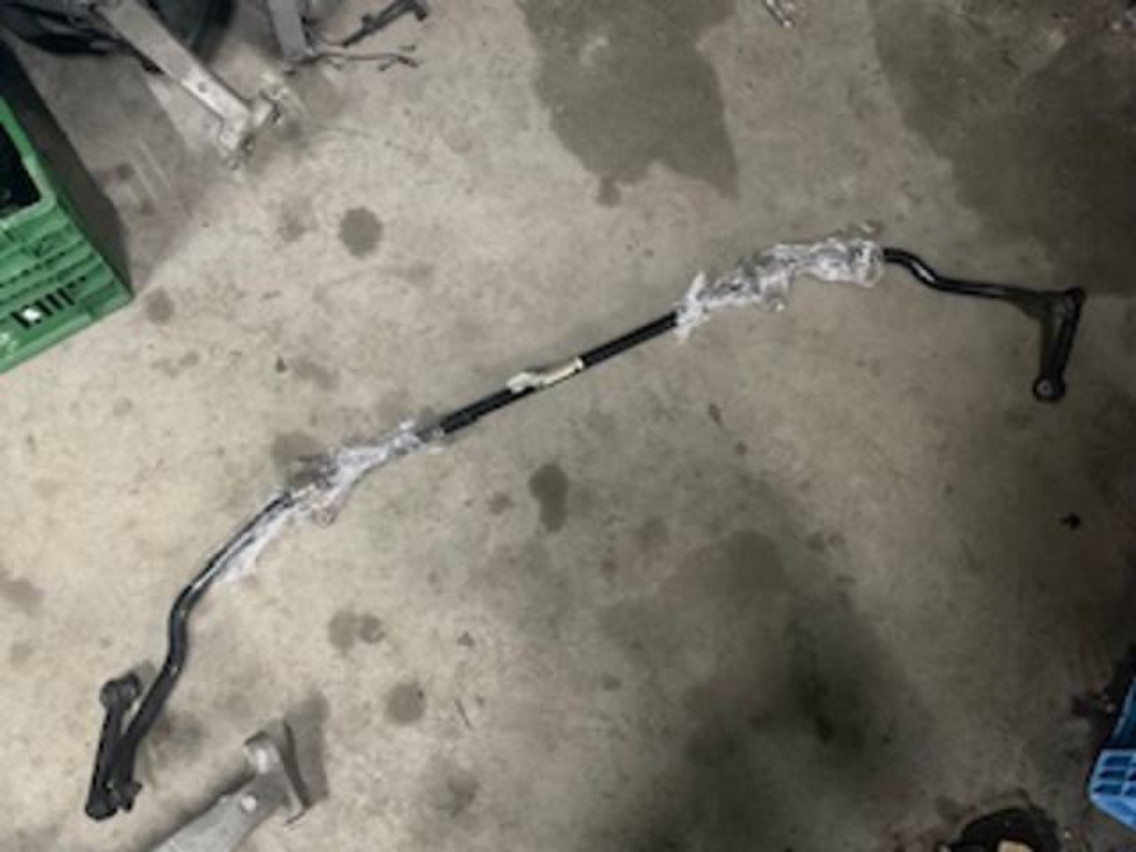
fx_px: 952
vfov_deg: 48.2
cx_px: 568
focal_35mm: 29
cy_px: 426
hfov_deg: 61.7
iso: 500
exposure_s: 1/30
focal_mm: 3
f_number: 1.8
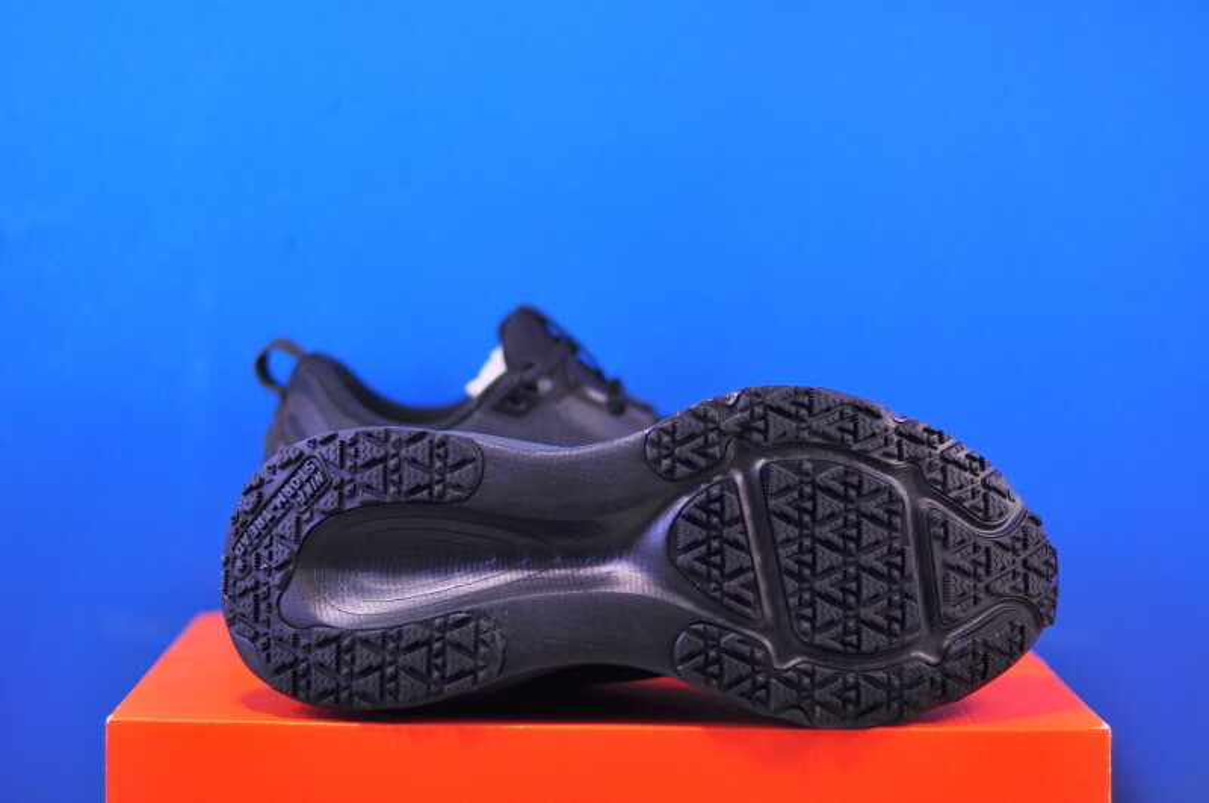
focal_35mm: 75
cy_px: 402
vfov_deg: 18.1
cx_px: 604
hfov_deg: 27.0
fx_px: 2515
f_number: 2
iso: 250
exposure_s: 1/320
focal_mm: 50
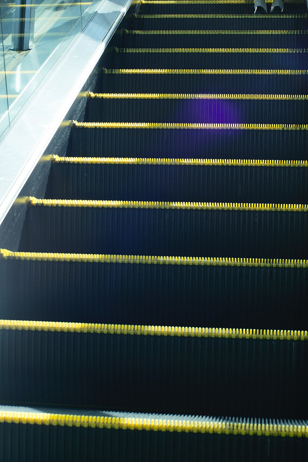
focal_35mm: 80
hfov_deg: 17.0
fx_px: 1025
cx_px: 102
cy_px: 189
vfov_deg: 25.3
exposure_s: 1/200
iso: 100
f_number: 8
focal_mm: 55
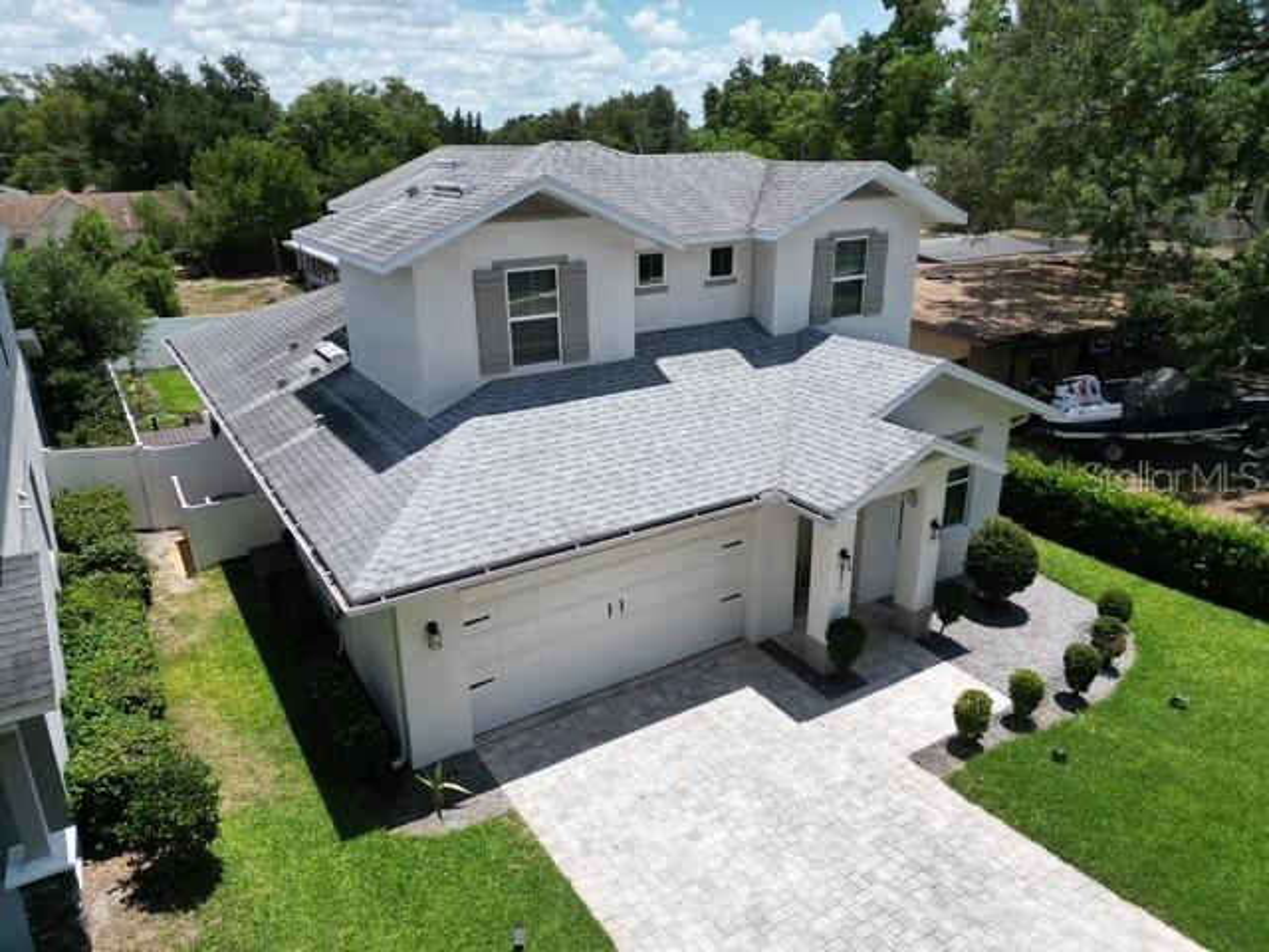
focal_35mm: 24
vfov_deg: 56.8
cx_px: 634
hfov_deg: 71.6
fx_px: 880
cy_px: 476
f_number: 1.7
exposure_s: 1/3200
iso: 130
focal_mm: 6.72
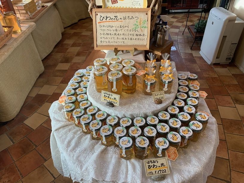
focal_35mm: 26
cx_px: 122
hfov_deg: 67.3
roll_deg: +1.5
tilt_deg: -36.0
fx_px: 183
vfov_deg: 53.1
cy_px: 92
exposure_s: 1/60
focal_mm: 4.25
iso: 64
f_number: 1.8
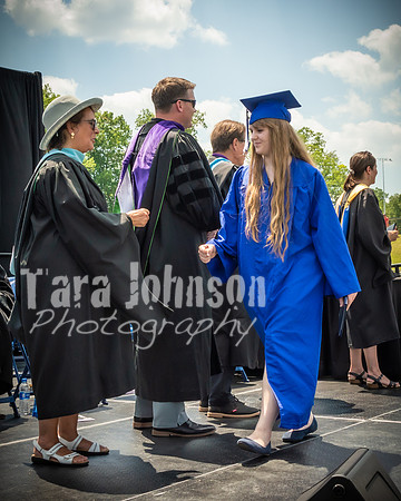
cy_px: 235
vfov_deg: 32.1
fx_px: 871
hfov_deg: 25.9
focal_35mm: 59
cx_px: 192
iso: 200
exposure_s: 1/500
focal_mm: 19
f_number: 7.1
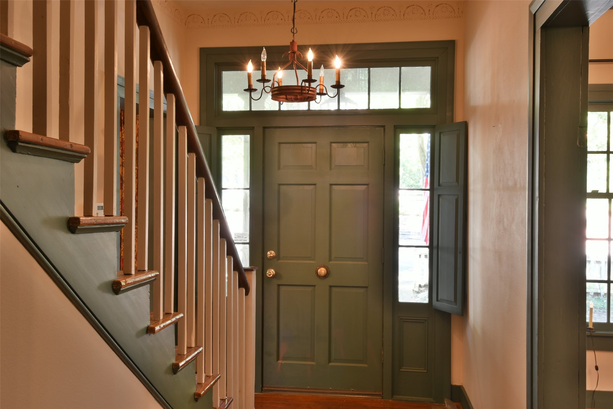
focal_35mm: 36
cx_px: 306
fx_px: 613
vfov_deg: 36.9
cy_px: 204
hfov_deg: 53.1
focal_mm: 24
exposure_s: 1/2
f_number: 11
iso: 400
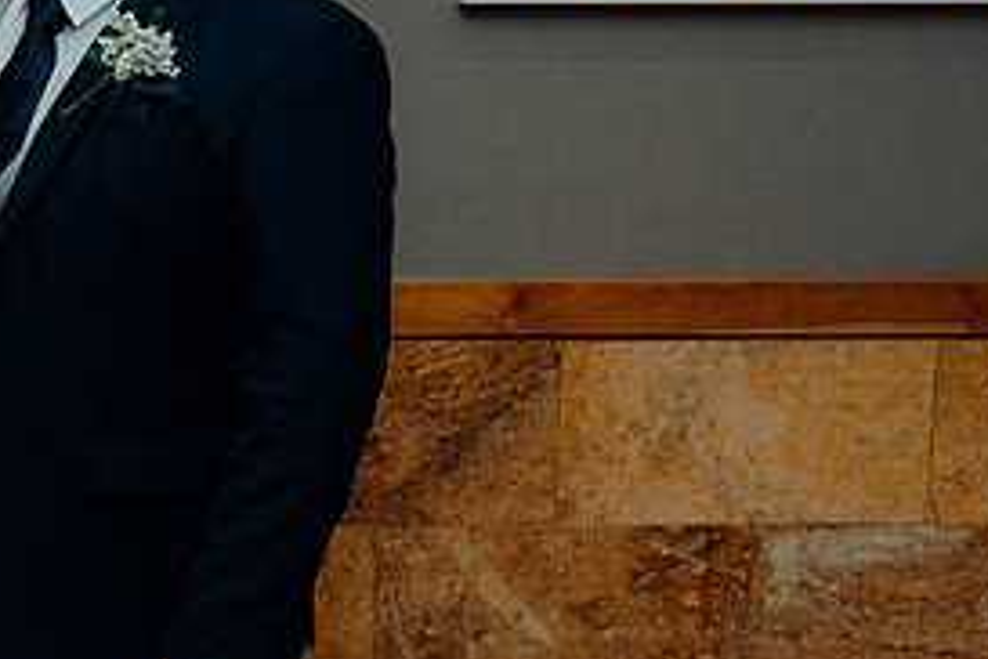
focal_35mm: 67
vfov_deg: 20.3
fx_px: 1839
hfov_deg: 28.3
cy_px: 259
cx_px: 4
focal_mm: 31
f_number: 5
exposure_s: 1/160
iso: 2500
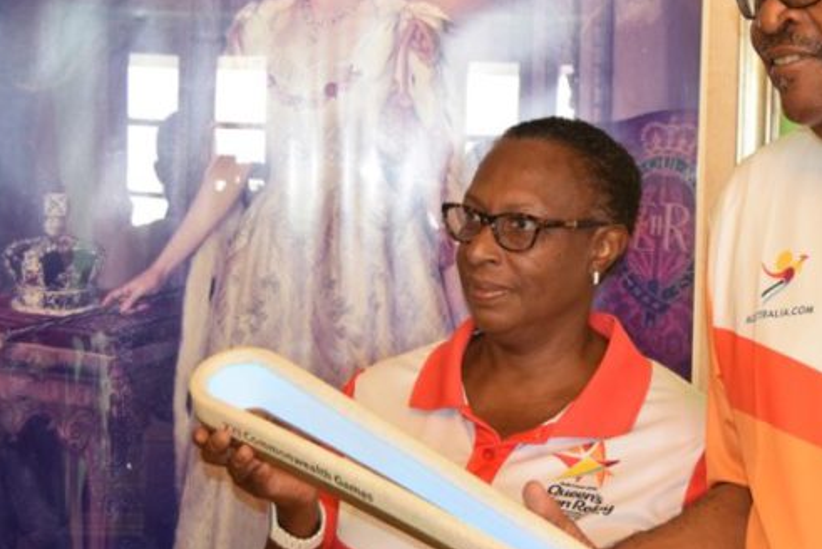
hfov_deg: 23.2
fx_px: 1988
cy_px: 171
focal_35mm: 87
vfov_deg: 15.7
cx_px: 586
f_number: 5.6
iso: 1600
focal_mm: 38
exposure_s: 1/80
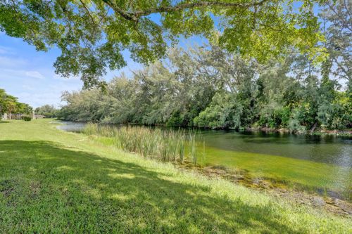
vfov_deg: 67.3
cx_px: 176
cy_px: 117
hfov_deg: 90.0
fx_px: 176
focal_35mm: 18
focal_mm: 18
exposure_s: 1/400
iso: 1600
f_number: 13
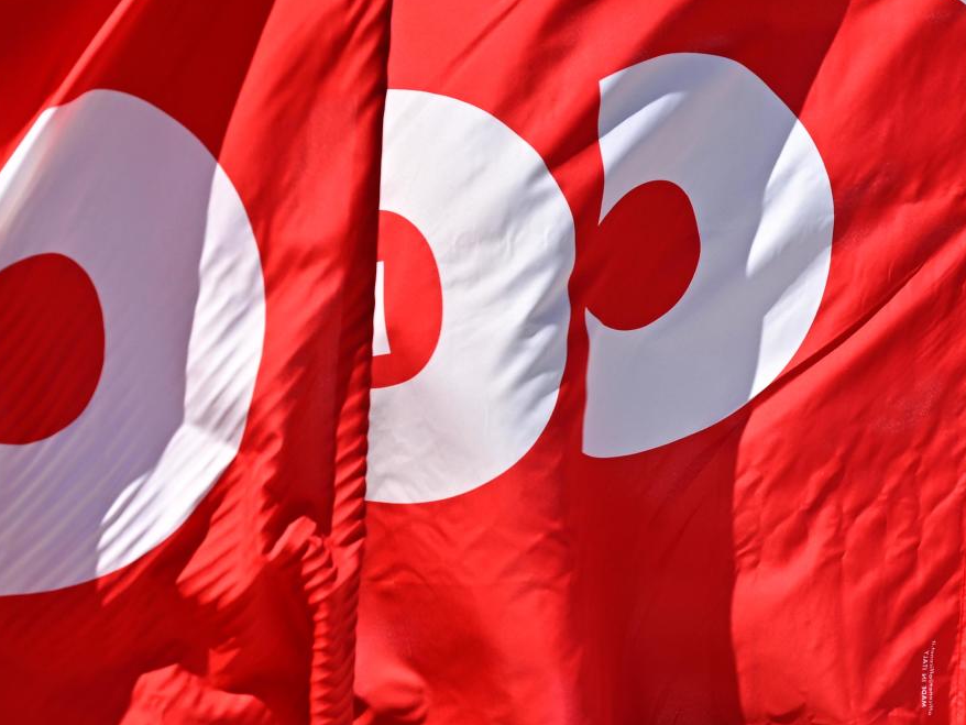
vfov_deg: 10.0
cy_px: 339
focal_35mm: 148
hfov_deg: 13.3
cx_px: 588
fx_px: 4131
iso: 64
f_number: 5.6
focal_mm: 44
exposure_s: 1/500
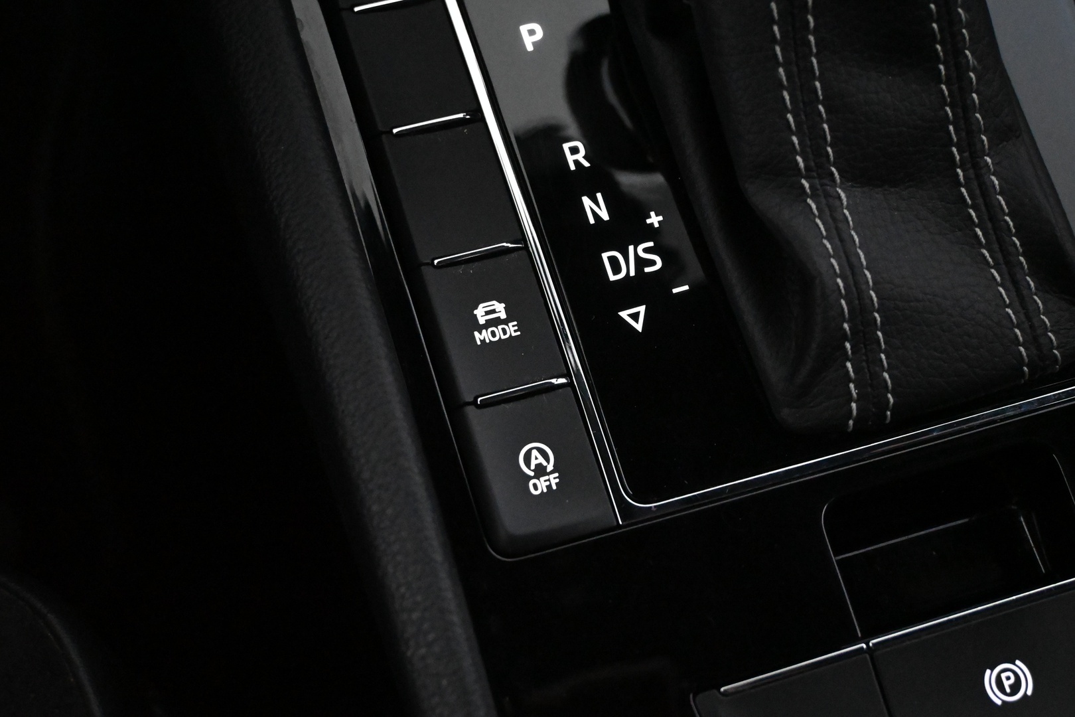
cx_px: 538
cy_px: 358
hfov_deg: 43.6
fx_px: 1344
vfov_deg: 29.9
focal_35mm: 45
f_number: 4.8
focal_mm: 30
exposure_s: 1/50
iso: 11400
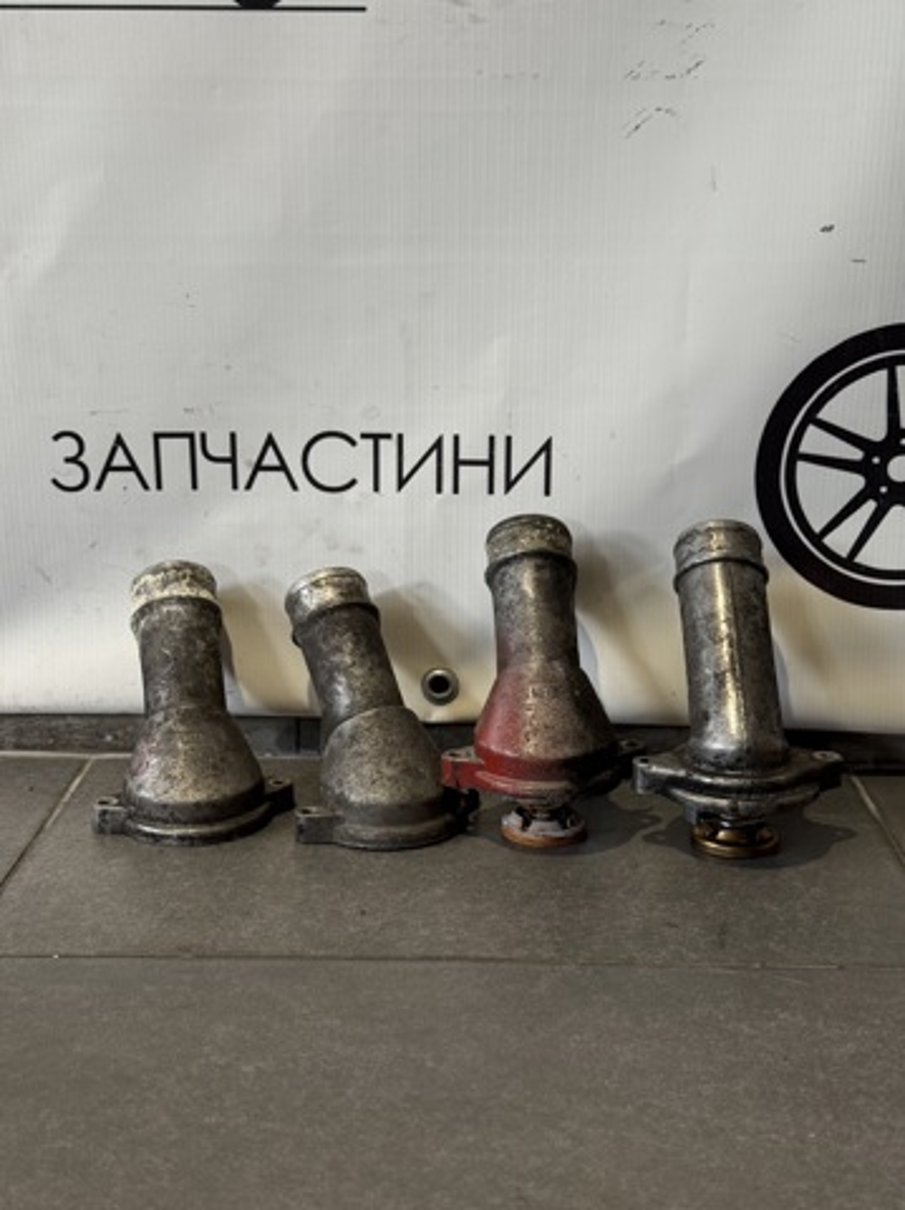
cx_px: 452
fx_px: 1676
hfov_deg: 30.2
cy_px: 605
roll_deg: -0.5
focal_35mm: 48
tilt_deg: -15.1
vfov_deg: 39.7
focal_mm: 6.76
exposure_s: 1/50
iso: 50
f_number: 1.78
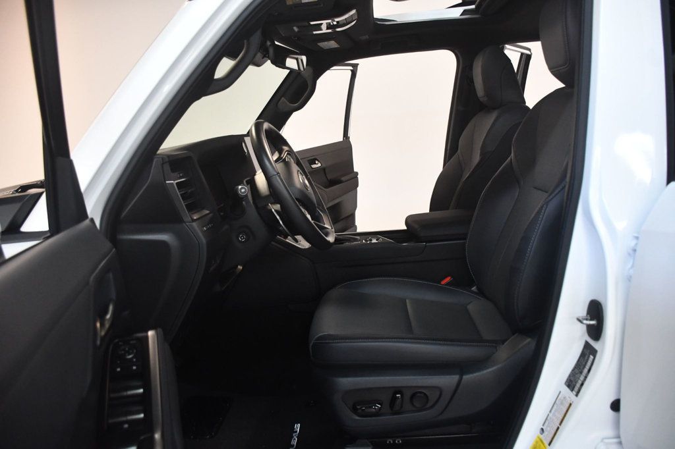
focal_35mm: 27
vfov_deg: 47.9
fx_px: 506
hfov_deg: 67.4
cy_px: 224
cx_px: 338
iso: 2200
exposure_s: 1/125
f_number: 3.5
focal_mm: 18
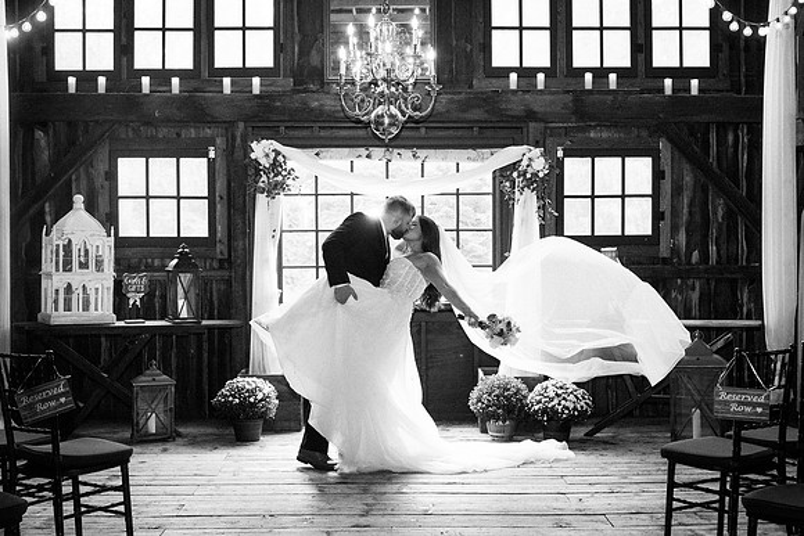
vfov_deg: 29.6
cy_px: 277
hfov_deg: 43.2
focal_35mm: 45
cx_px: 415
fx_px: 1015
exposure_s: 1/160
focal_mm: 44
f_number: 5
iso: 2000
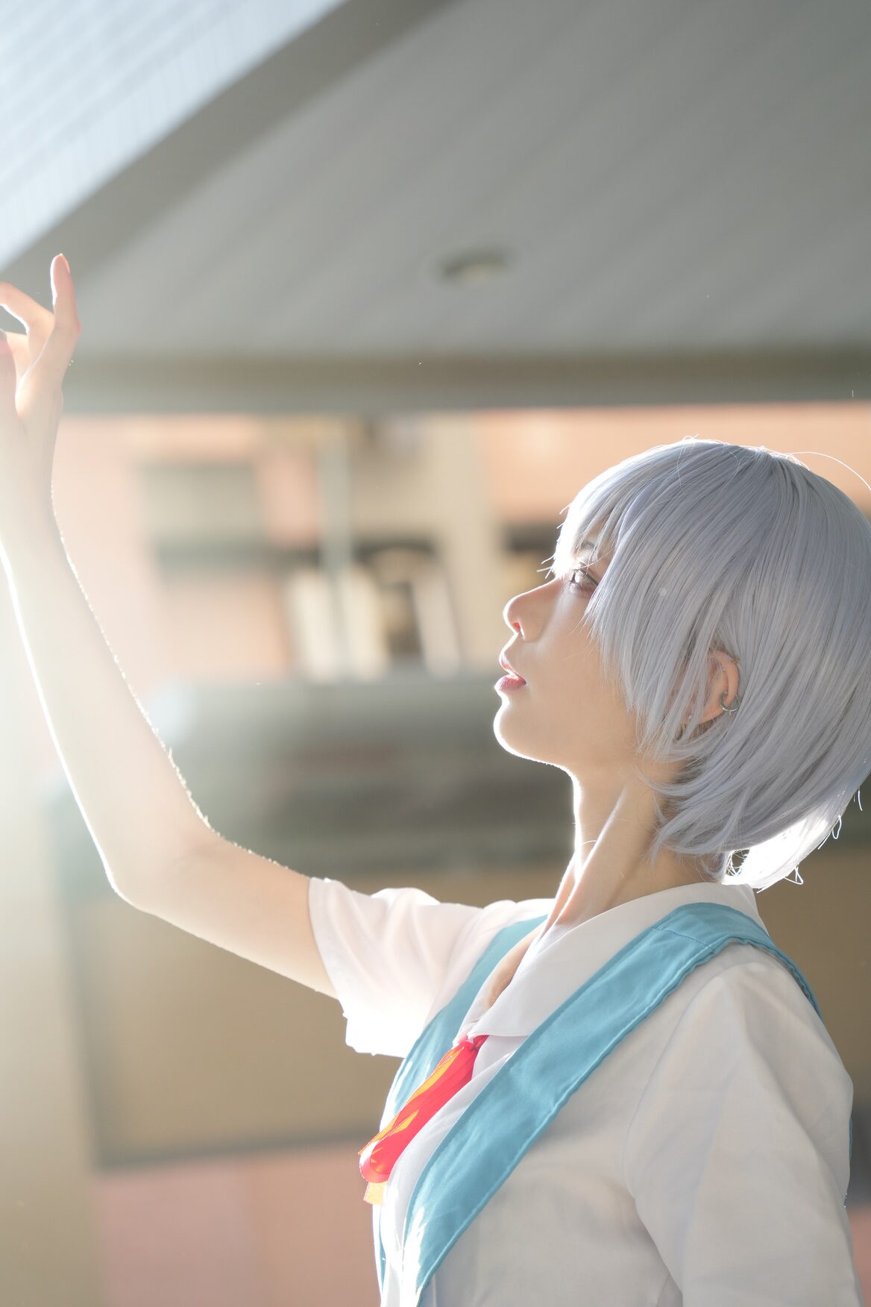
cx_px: 436
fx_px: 4173
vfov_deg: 17.8
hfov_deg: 11.9
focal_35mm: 115
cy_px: 654
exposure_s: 1/250
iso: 800
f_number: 5
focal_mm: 115
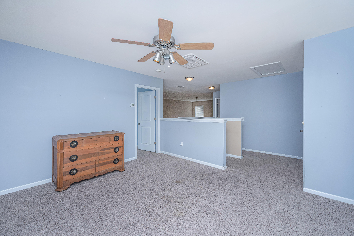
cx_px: 177
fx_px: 138
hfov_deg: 104.3
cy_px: 118
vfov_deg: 81.2
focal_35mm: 14
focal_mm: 14
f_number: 6.3
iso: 400
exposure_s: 1/200
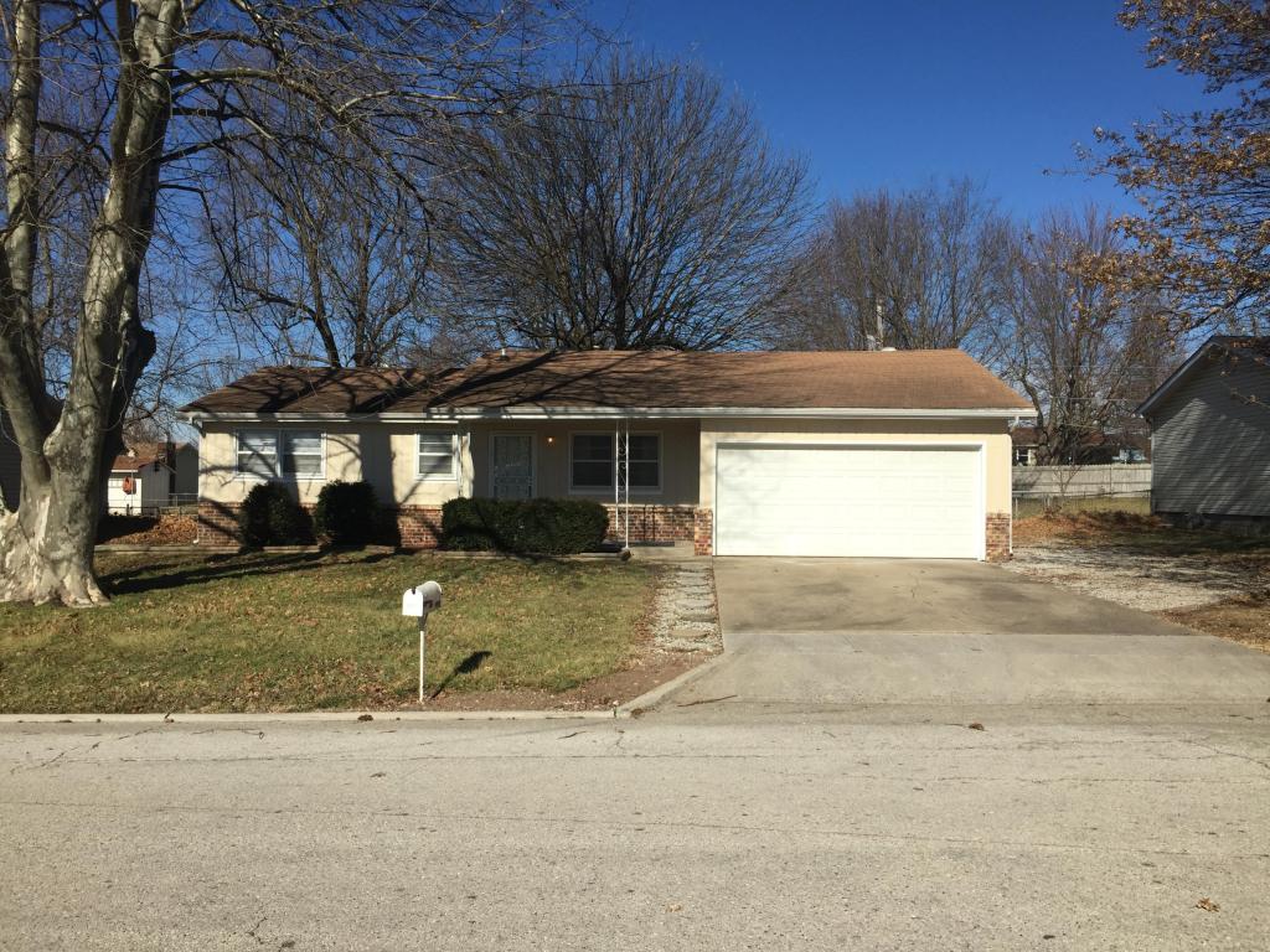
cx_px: 635
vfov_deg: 48.2
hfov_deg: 61.7
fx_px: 1064
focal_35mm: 29
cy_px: 476
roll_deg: -1.4
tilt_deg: +0.4
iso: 32
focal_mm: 4.15
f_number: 2.2
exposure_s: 1/2475
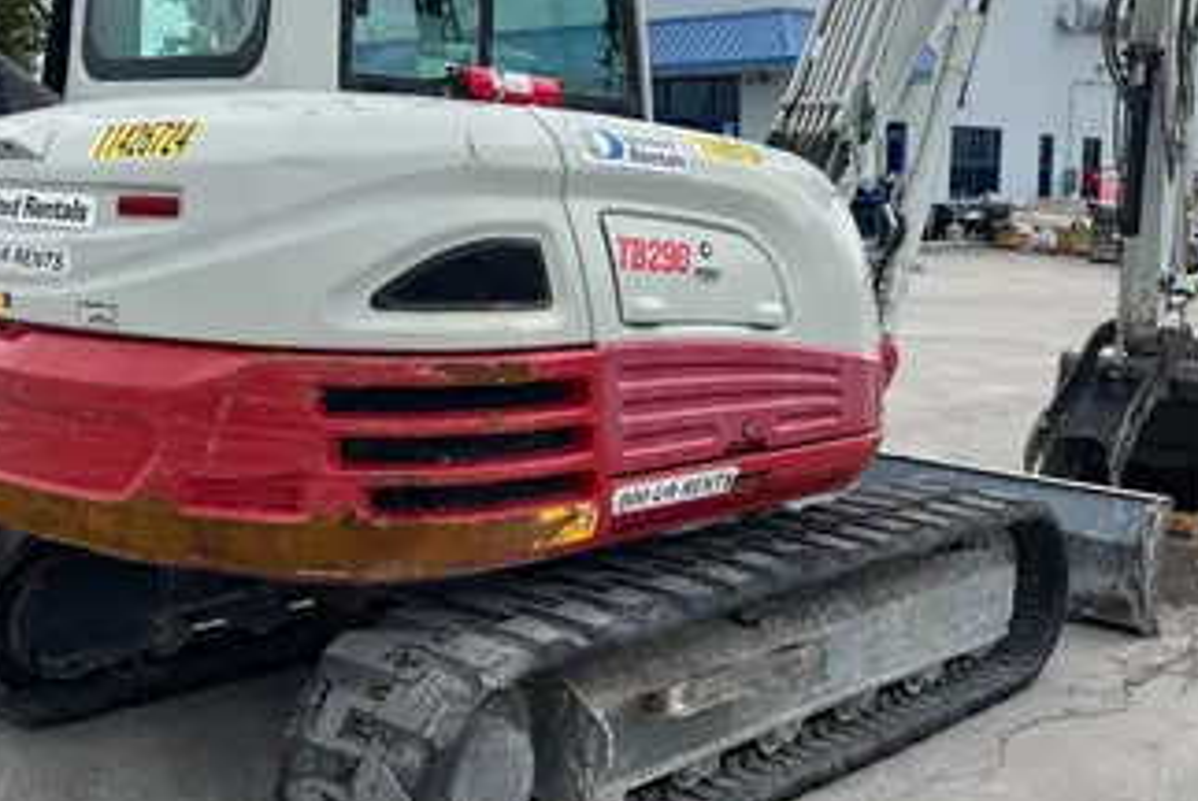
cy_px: 347
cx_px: 634
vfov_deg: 29.3
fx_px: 1532
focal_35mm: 46
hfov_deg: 42.7
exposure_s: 1/2101
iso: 50
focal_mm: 5.1
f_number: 1.6
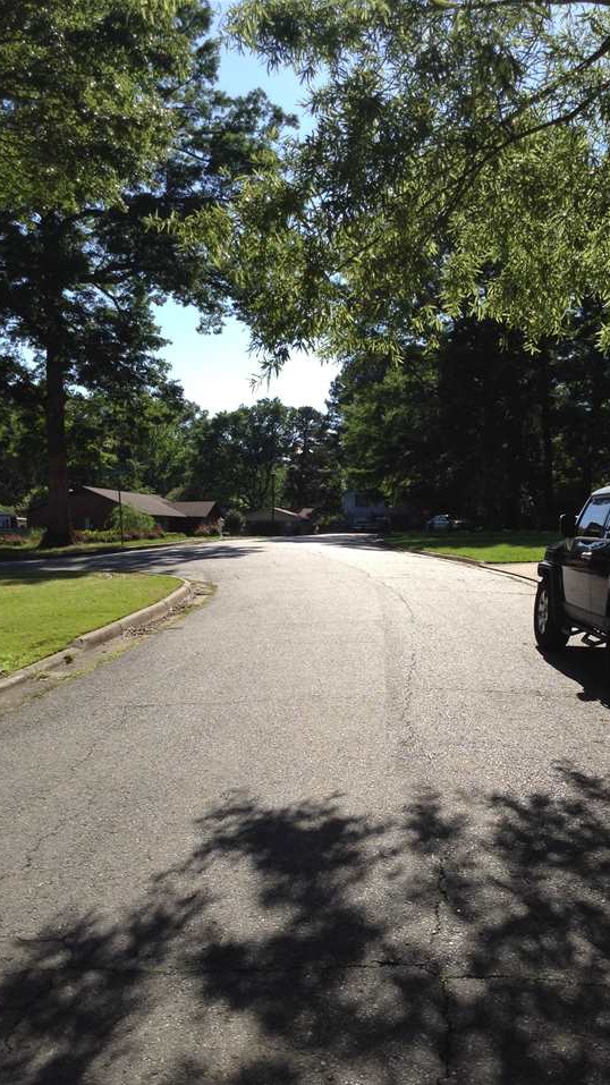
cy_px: 542
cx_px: 355
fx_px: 1036
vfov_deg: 55.3
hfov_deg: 32.8
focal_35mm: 36
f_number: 2.4
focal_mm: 3.3
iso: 25
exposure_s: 1/950
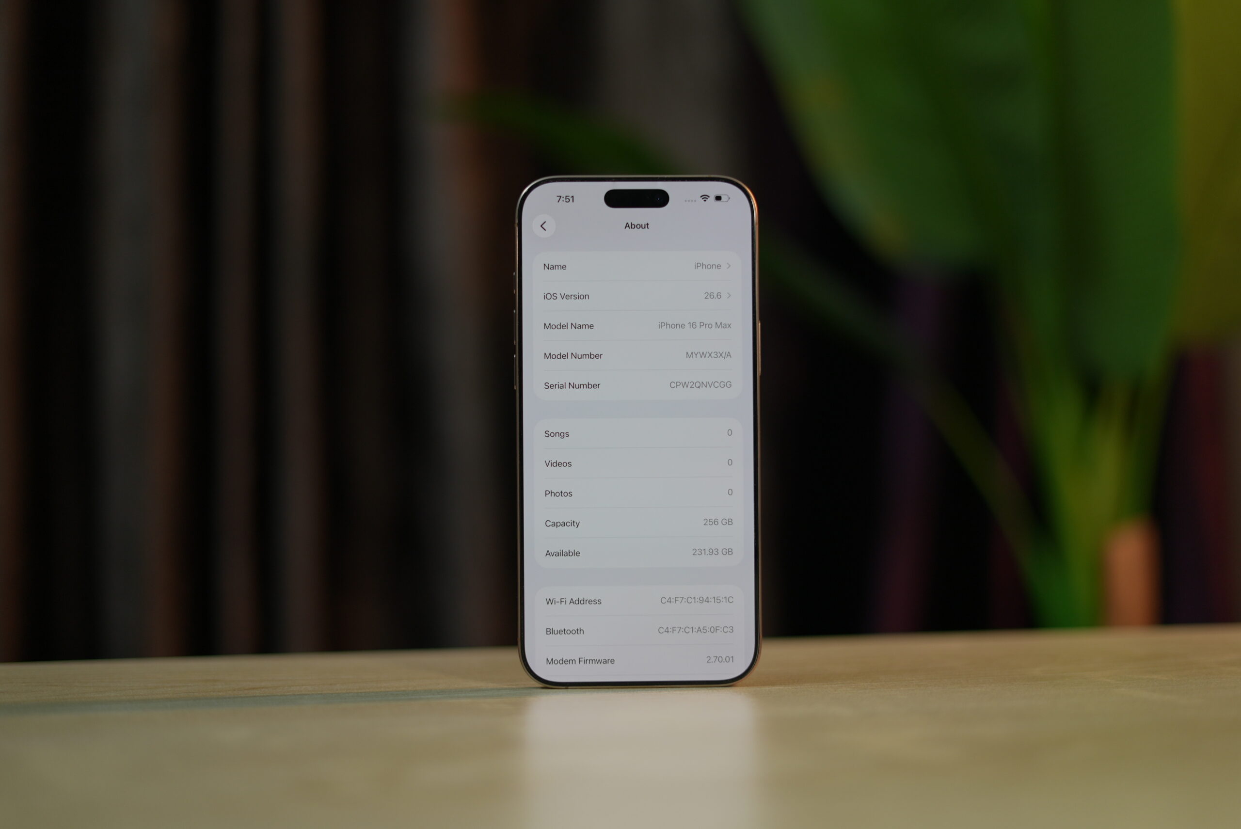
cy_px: 414
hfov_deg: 39.6
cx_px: 620
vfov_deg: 27.0
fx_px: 1725
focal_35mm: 50
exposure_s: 1/100
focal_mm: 50
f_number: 1.8
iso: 320
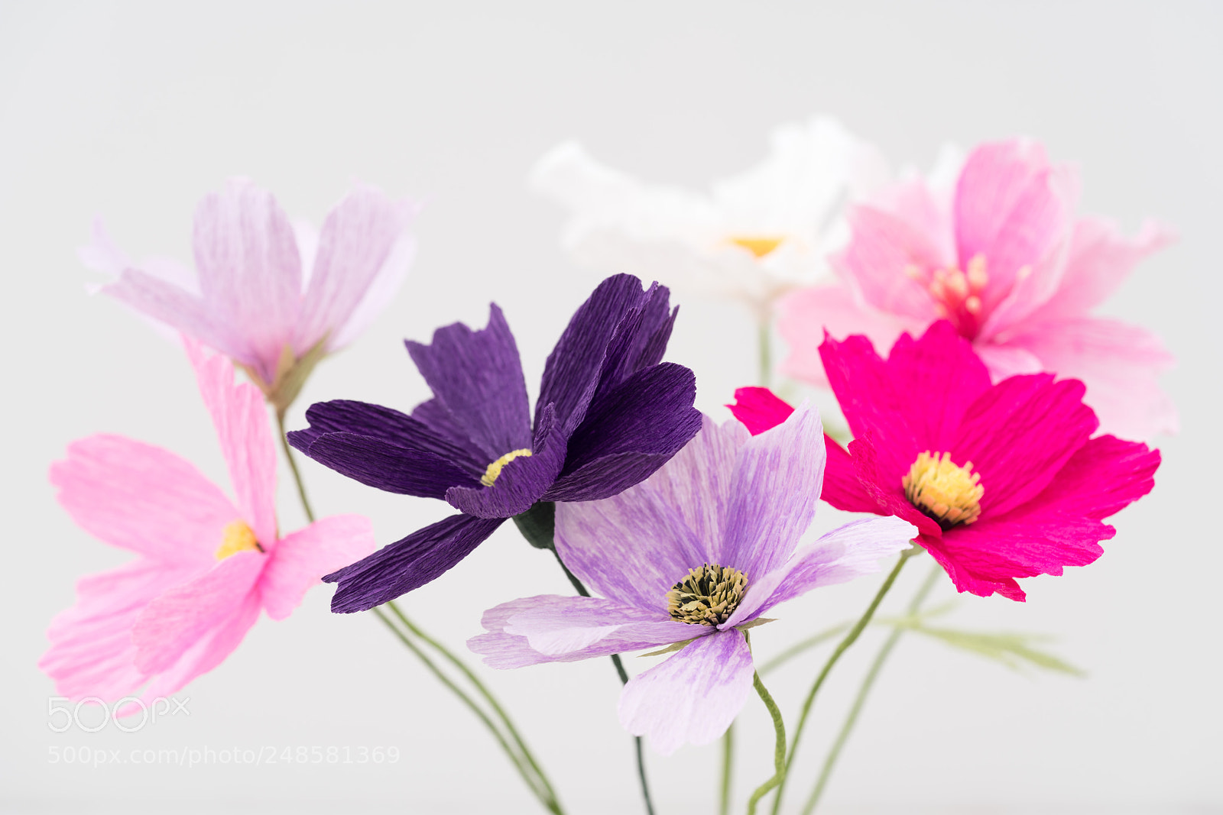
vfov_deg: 15.2
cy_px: 408
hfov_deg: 22.6
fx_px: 3058
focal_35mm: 90
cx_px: 612
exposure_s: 1/125
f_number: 6.3
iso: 100
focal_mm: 90
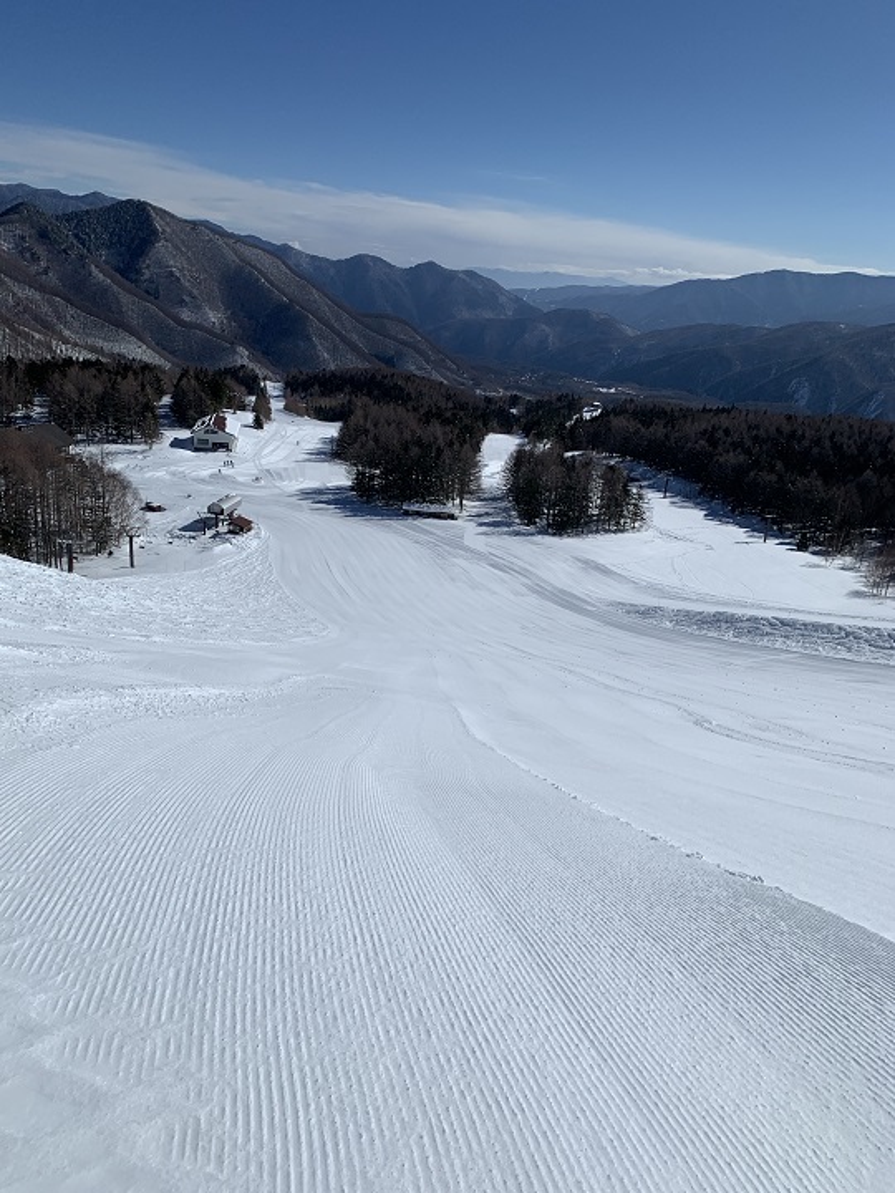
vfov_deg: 67.3
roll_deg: -4.8
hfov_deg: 53.1
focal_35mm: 26
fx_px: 896
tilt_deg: -17.9
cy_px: 596
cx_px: 448
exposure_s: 1/11765
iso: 25
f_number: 1.8
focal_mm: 4.25
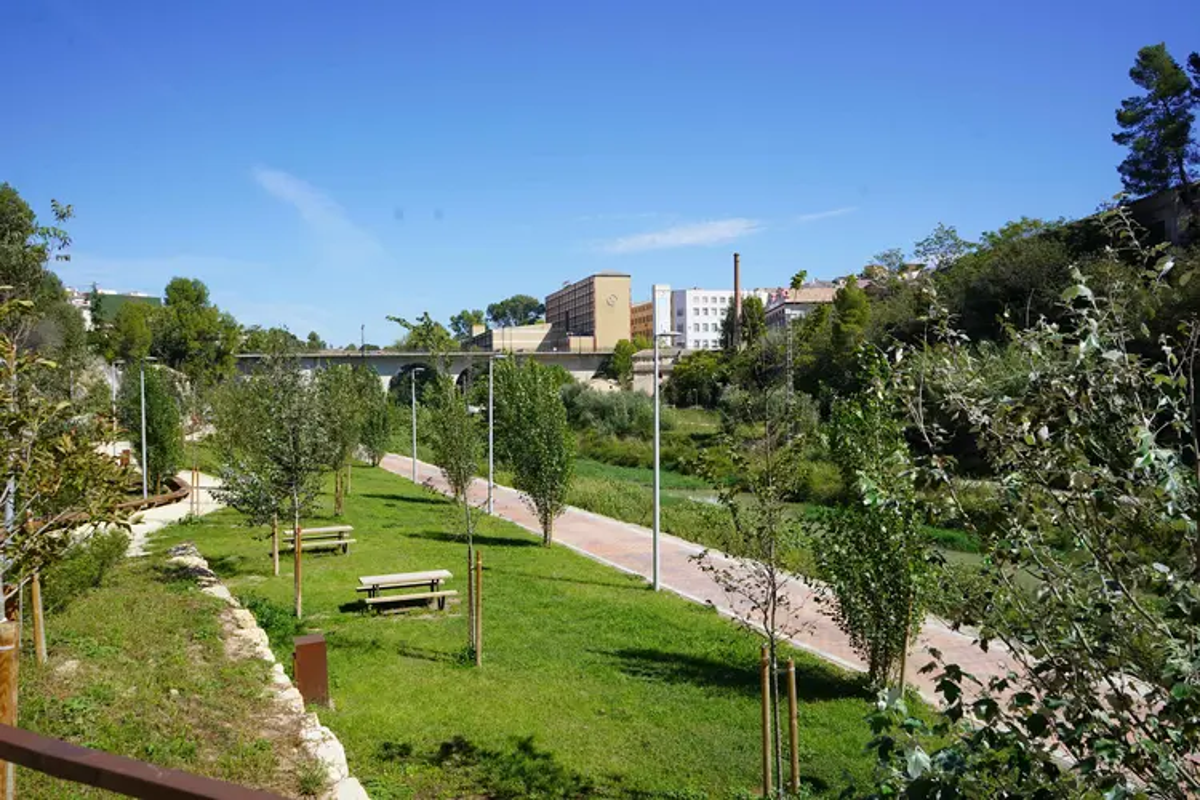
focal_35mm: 28
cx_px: 600
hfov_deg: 65.5
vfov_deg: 46.4
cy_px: 400
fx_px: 933
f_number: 10
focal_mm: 28
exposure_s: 1/160
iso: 100
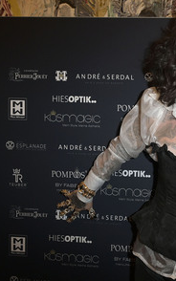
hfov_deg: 24.0
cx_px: 198
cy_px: 141
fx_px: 383
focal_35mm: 50
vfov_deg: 40.3
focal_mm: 32
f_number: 4.5
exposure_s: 1/160
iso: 800
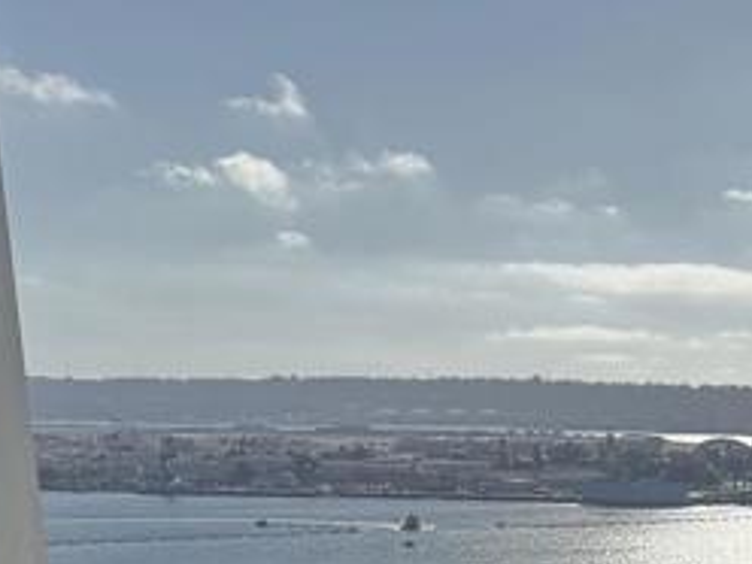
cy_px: 967
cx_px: 1213
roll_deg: -0.2
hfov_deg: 17.3
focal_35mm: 99
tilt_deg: -14.9
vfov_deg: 13.6
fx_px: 2151
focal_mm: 6.76
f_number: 1.78
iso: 80
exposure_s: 1/12346
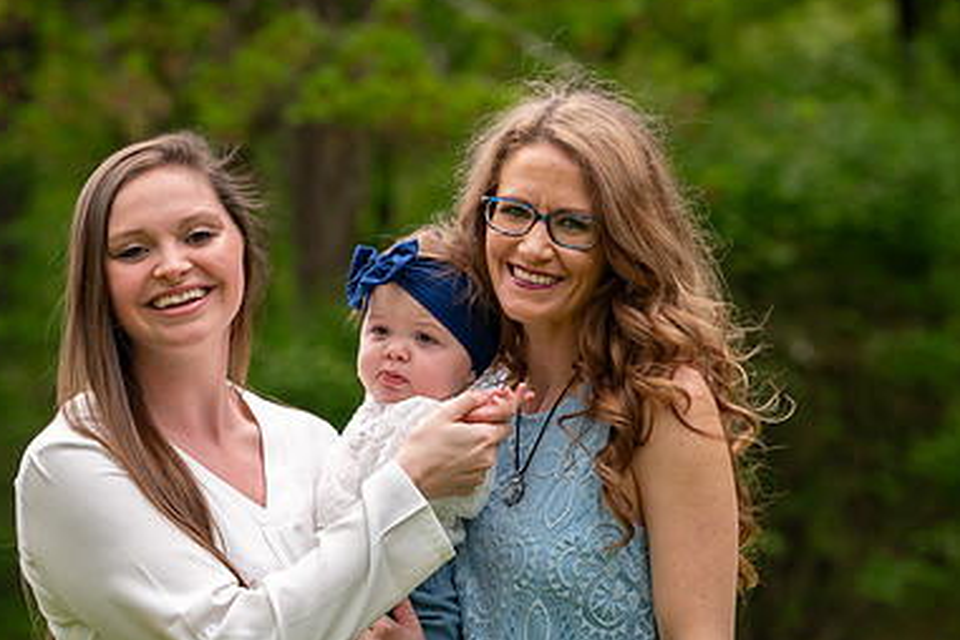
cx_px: 383
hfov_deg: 8.5
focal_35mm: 242
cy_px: 321
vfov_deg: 5.7
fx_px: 6453
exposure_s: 1/800
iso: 400
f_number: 5
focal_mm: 135
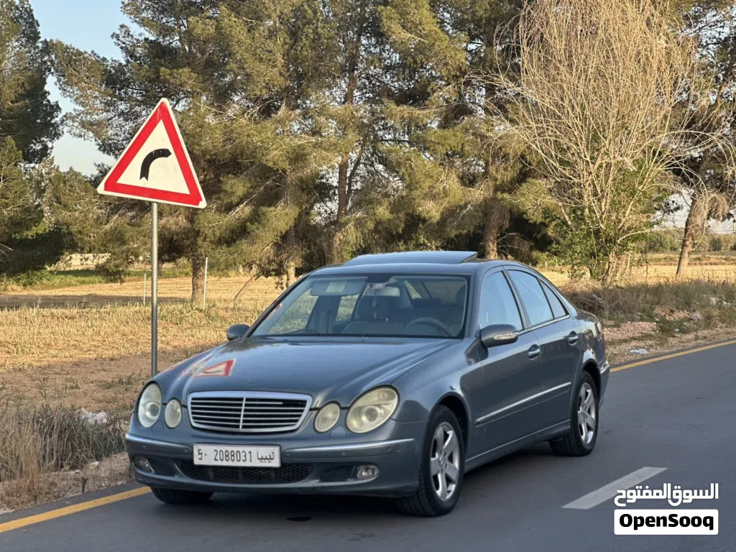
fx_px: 1637
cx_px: 368
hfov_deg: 25.3
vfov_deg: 19.1
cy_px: 276
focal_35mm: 77
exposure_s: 1/121
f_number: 2.8
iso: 25
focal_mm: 9
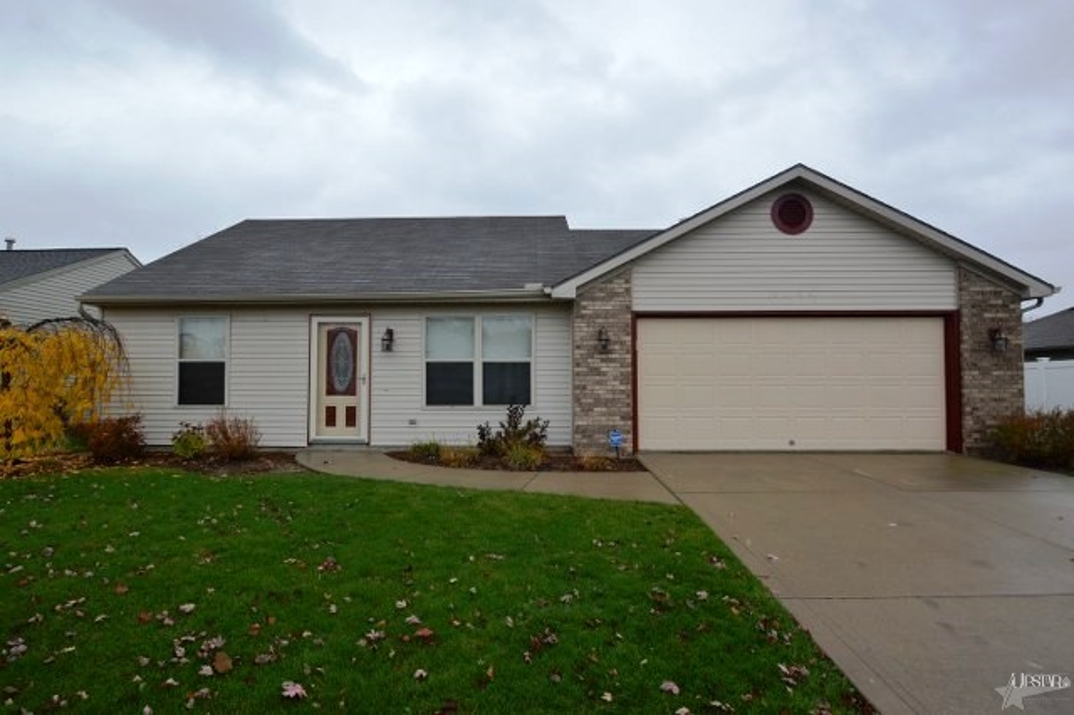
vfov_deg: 67.3
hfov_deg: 90.0
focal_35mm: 18
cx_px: 537
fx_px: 537
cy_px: 358
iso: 140
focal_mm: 12
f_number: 5.6
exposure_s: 1/125
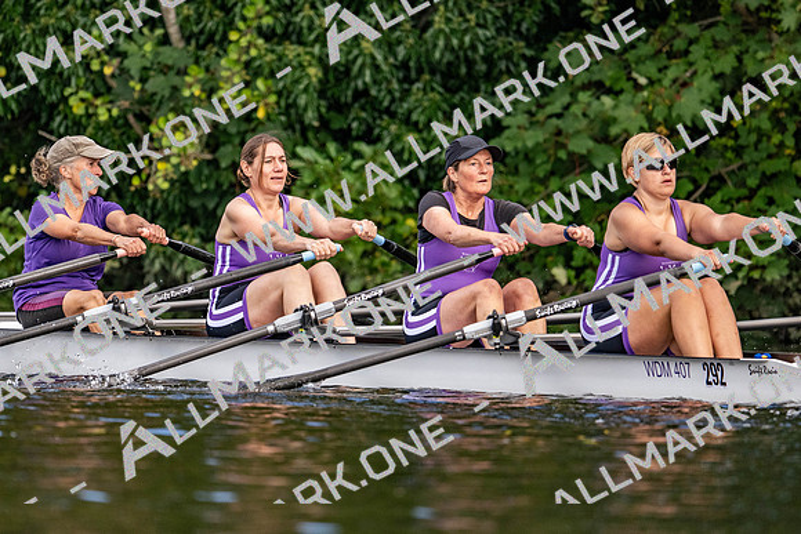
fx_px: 13359
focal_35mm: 600
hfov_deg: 3.4
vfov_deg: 2.3
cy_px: 267
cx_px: 400
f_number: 4.5
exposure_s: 1/2000
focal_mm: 400
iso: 800
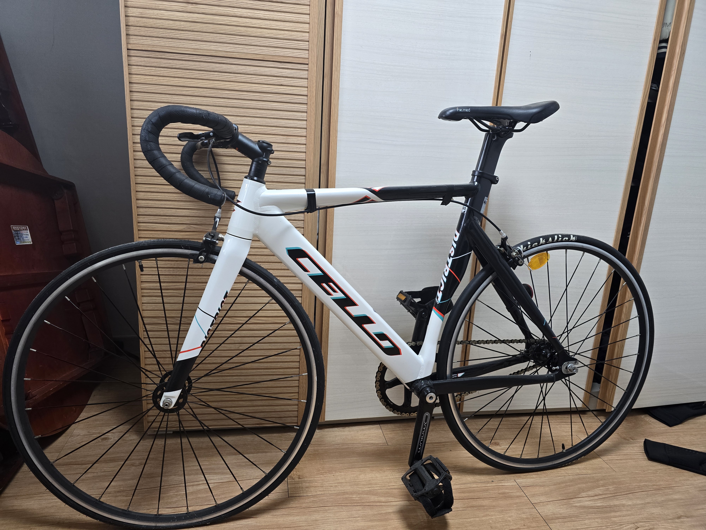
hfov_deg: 73.9
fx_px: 469
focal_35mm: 23
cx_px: 353
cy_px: 265
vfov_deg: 58.9
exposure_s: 1/120
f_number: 1.7
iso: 200
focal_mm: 6.3
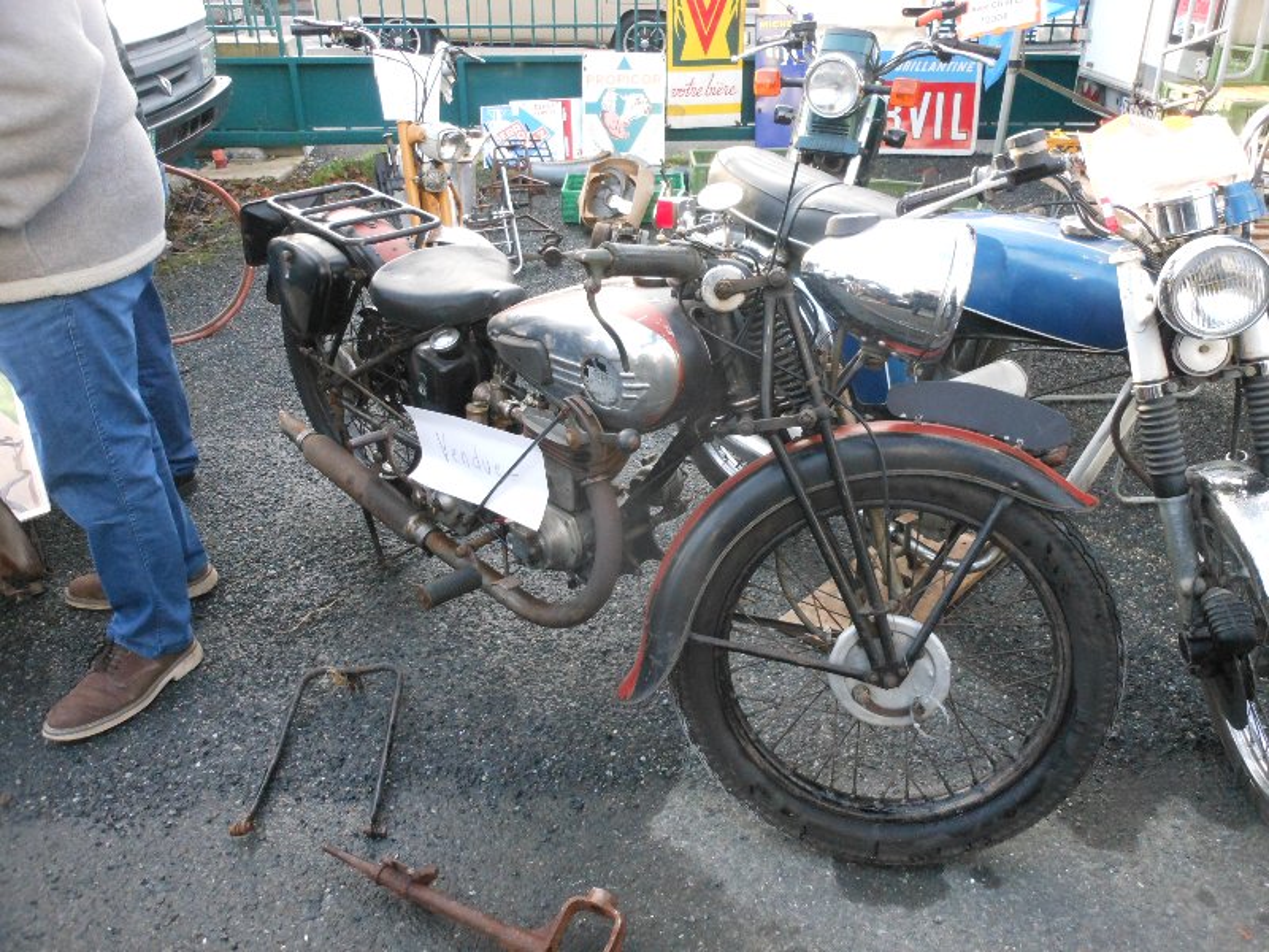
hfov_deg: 63.4
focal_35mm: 28
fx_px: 1026
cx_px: 634
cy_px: 476
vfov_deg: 49.7
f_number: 3.7
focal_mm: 5
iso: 400
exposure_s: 1/200
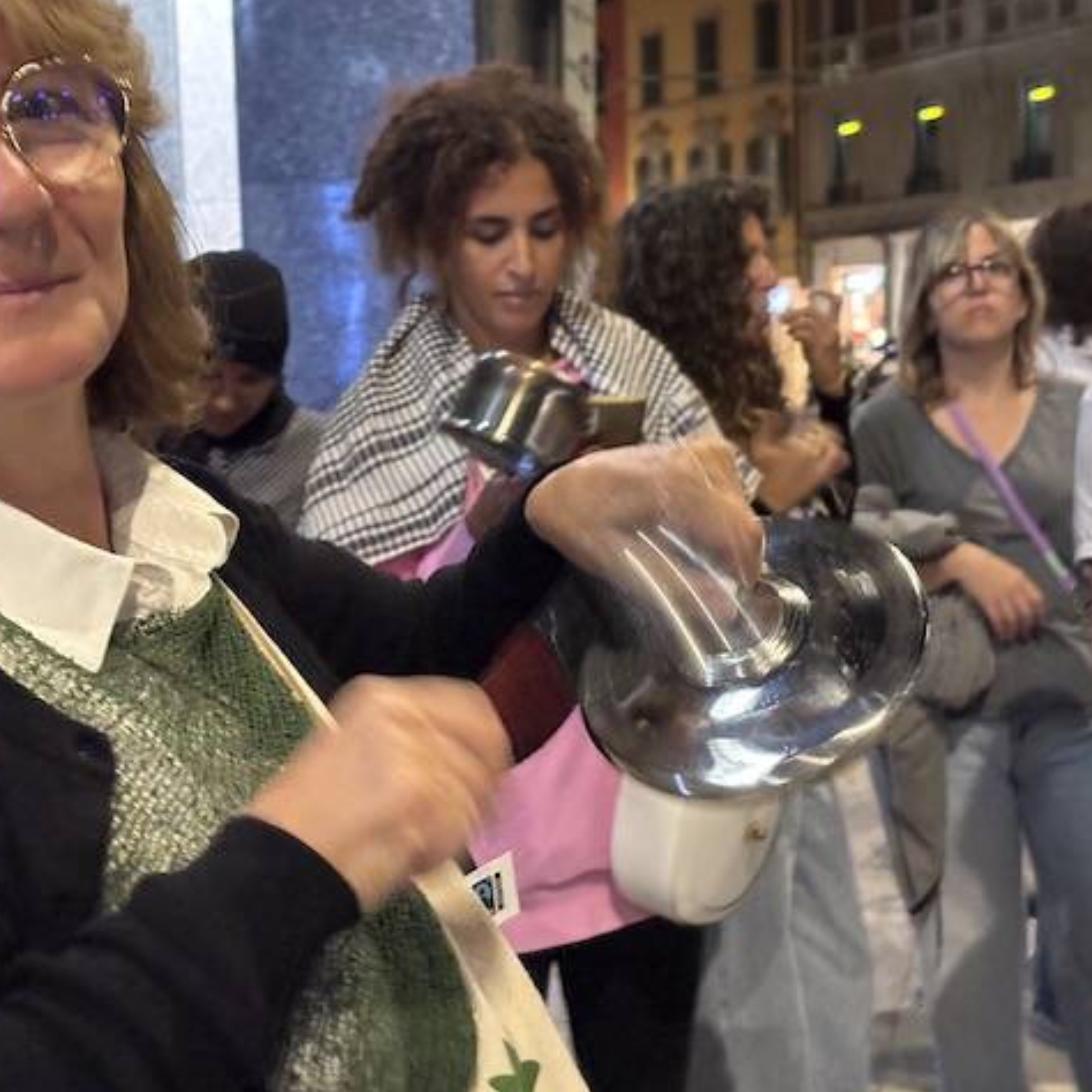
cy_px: 544
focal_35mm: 62
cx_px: 373
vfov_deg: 27.7
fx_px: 2213
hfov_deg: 27.6
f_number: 1.6
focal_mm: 5.96
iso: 500
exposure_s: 1/20
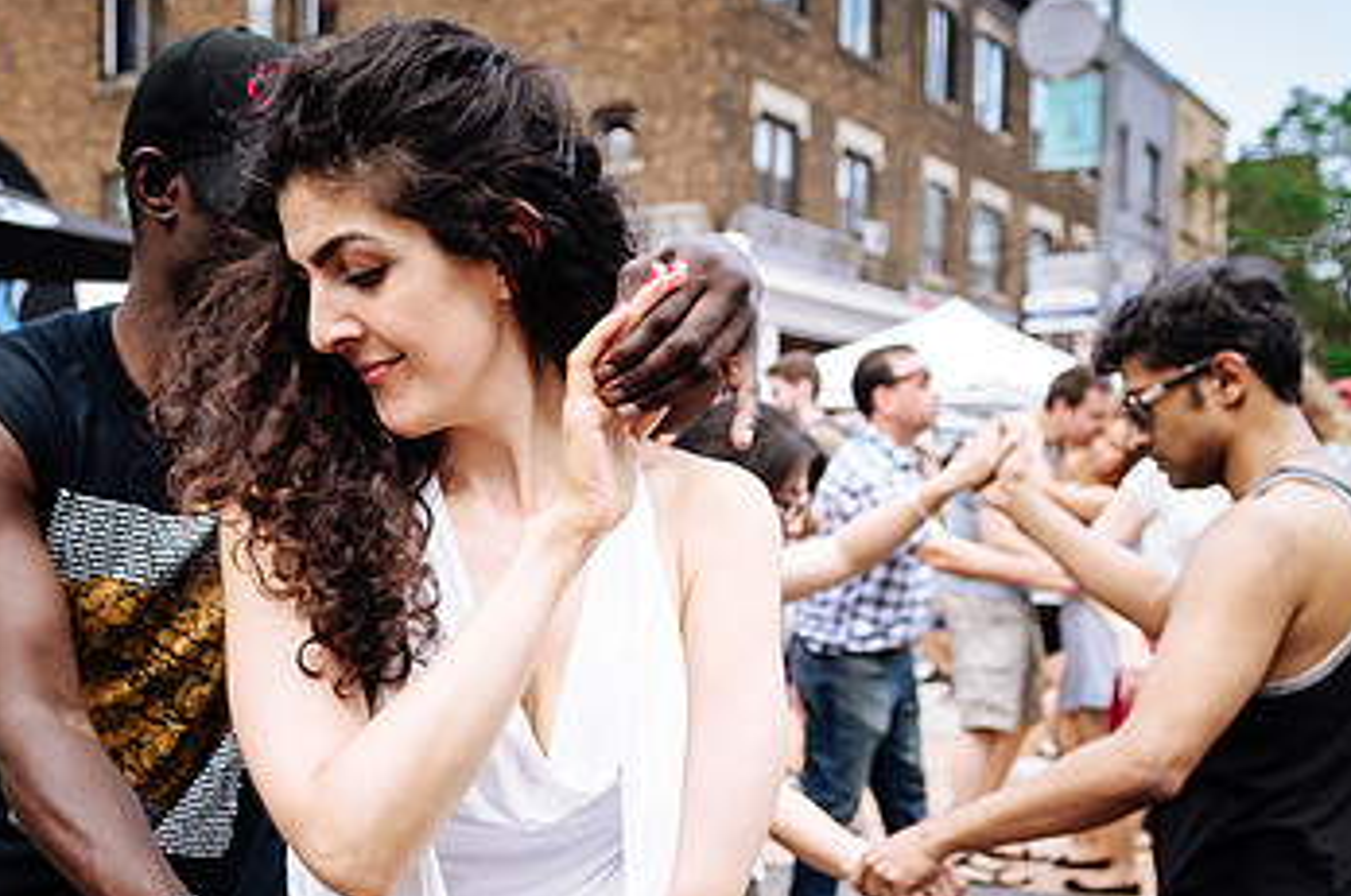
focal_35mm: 45
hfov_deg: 42.8
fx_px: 1686
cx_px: 404
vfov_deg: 29.5
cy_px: 634
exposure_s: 1/320
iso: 100
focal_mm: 18
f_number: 2.8
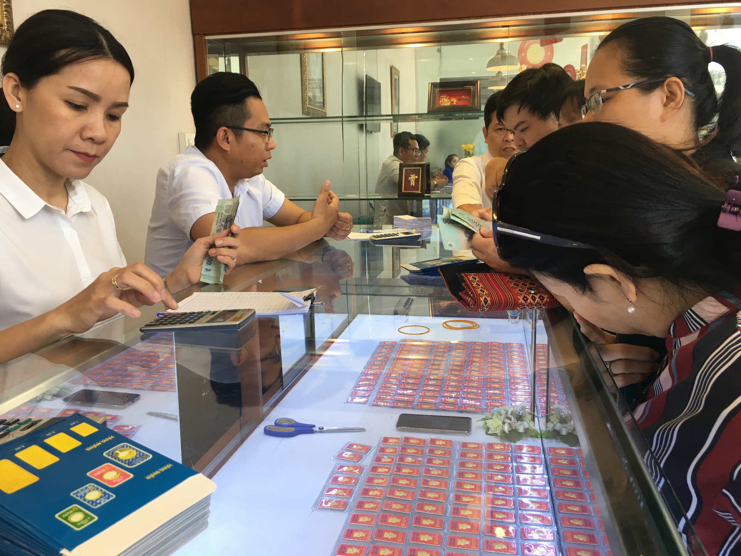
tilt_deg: -10.2
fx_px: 621
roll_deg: +0.8
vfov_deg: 48.2
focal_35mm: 29
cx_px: 370
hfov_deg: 61.7
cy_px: 278
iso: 25
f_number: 2.2
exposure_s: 1/33
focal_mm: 4.15
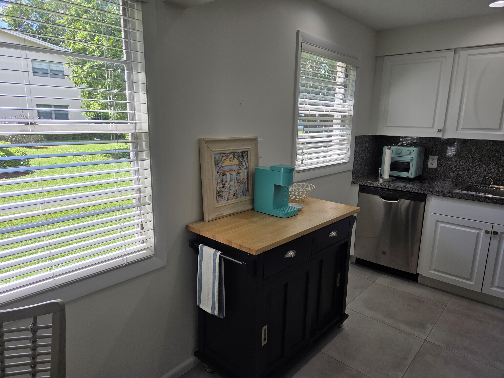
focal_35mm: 23
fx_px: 335
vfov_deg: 58.9
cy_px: 189
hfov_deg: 73.9
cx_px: 252
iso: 80
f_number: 1.8
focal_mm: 5.4
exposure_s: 1/1406
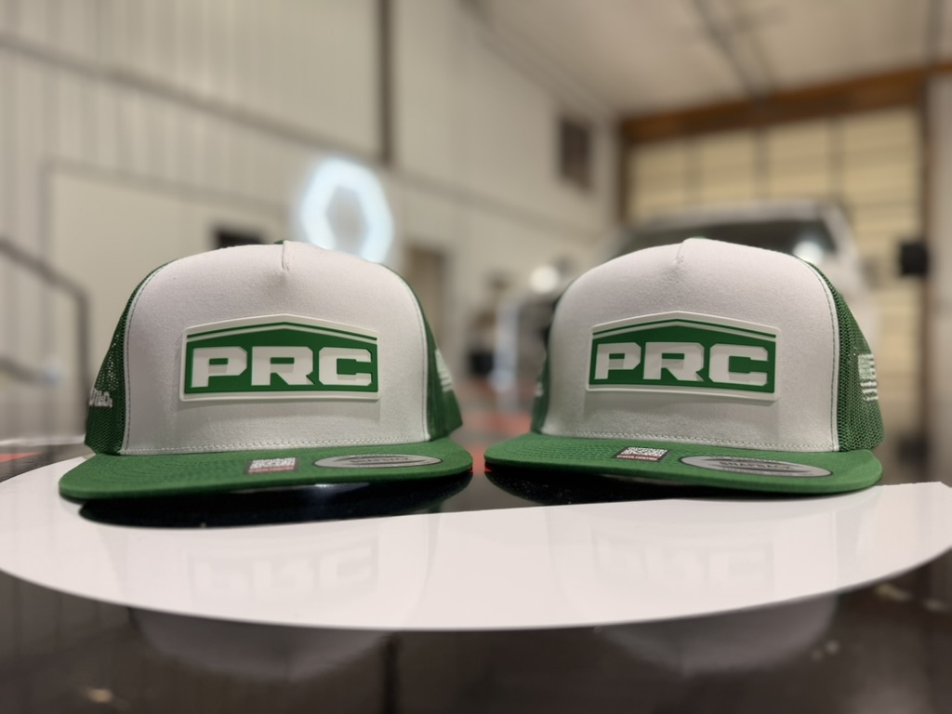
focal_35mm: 24
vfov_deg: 56.8
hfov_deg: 71.6
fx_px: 660
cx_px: 476
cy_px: 357
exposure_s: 1/195
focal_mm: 6.76
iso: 100
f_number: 1.78
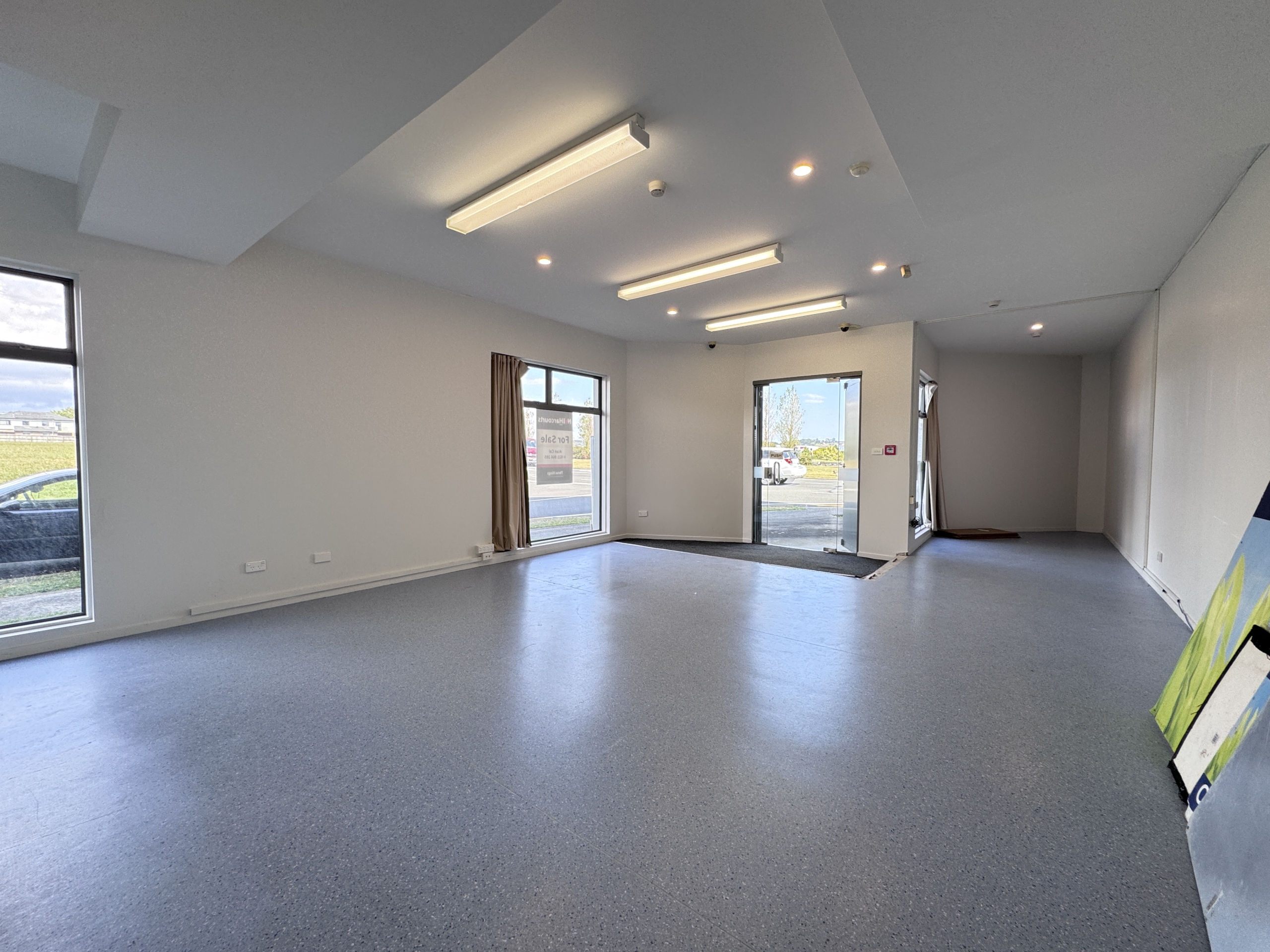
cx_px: 635
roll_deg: +0.0
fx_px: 514
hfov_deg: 102.1
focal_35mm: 14
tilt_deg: -2.2
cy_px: 476
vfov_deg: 85.7
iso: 40
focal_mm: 2.22
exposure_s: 1/125
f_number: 2.2
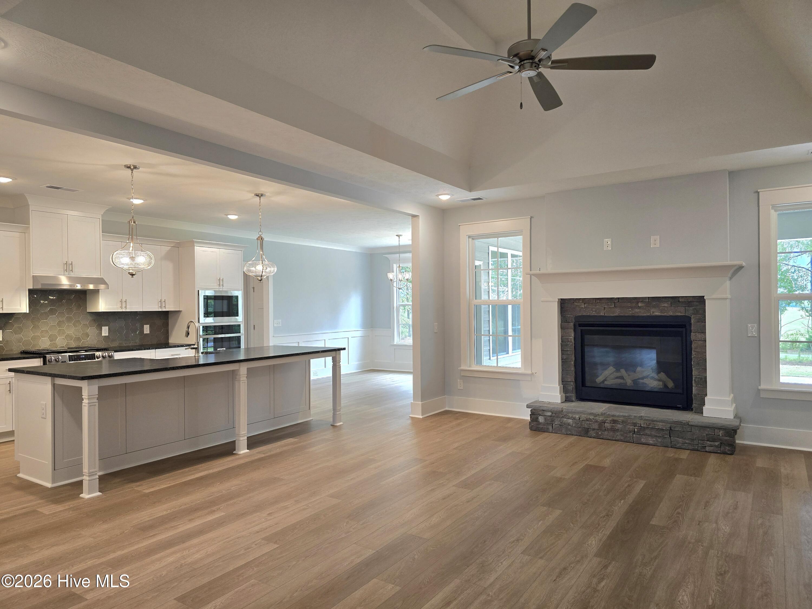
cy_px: 304
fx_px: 540
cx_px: 406
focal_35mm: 23
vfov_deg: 58.9
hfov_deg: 73.9
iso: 100
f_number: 1.7
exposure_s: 1/120
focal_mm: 6.3
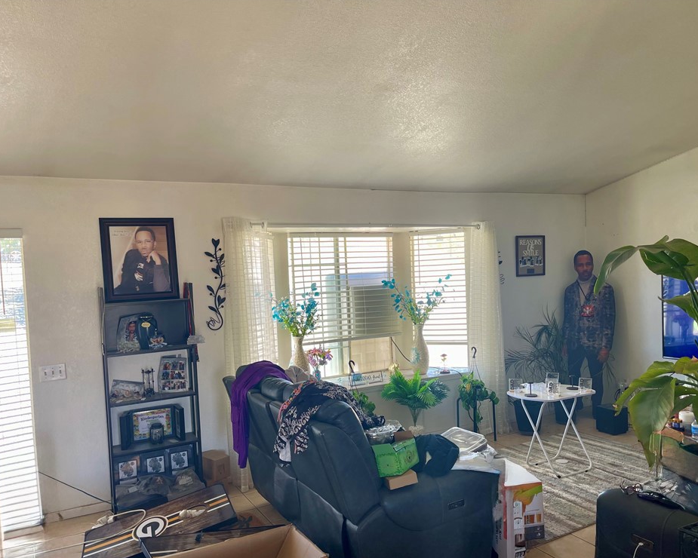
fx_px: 558
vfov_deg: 53.2
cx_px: 357
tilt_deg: -3.7
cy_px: 287
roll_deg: +2.3
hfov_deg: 64.1
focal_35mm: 27
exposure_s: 1/121
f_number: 1.6
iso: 50
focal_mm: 5.1
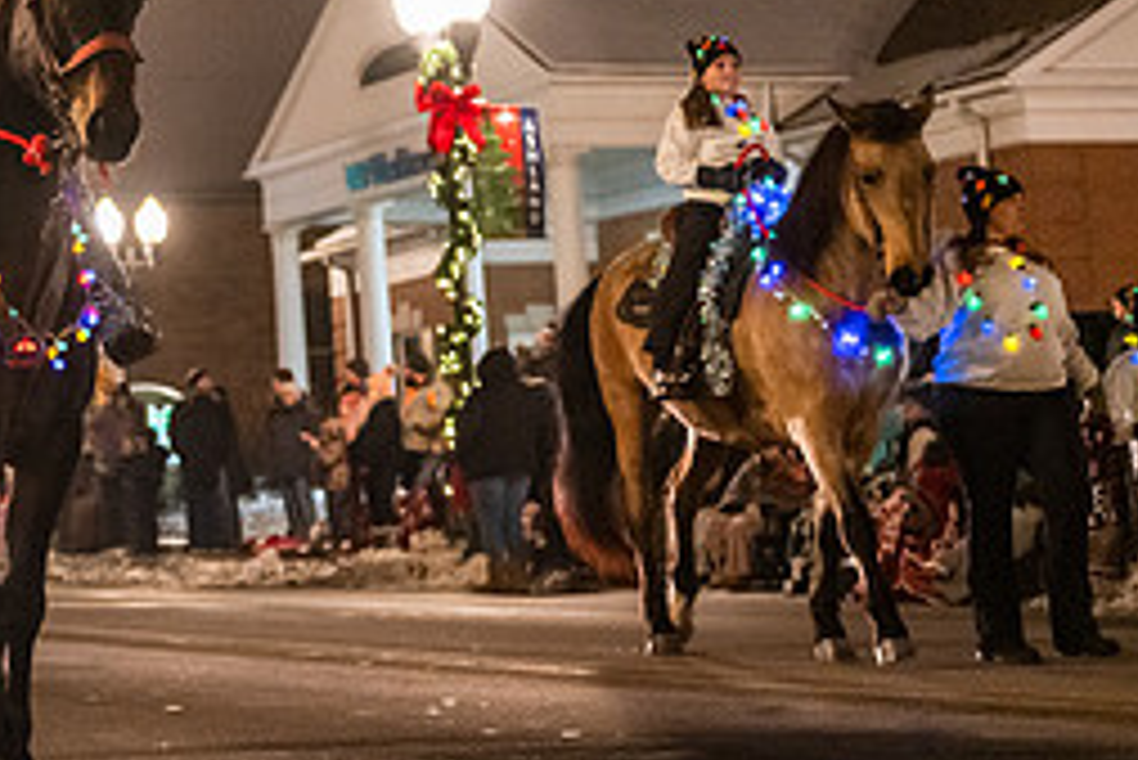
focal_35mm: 126
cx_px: -112
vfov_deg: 10.8
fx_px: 3985
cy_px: 52
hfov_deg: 15.8
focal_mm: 55
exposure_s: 1/200
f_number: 2.8
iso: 5000
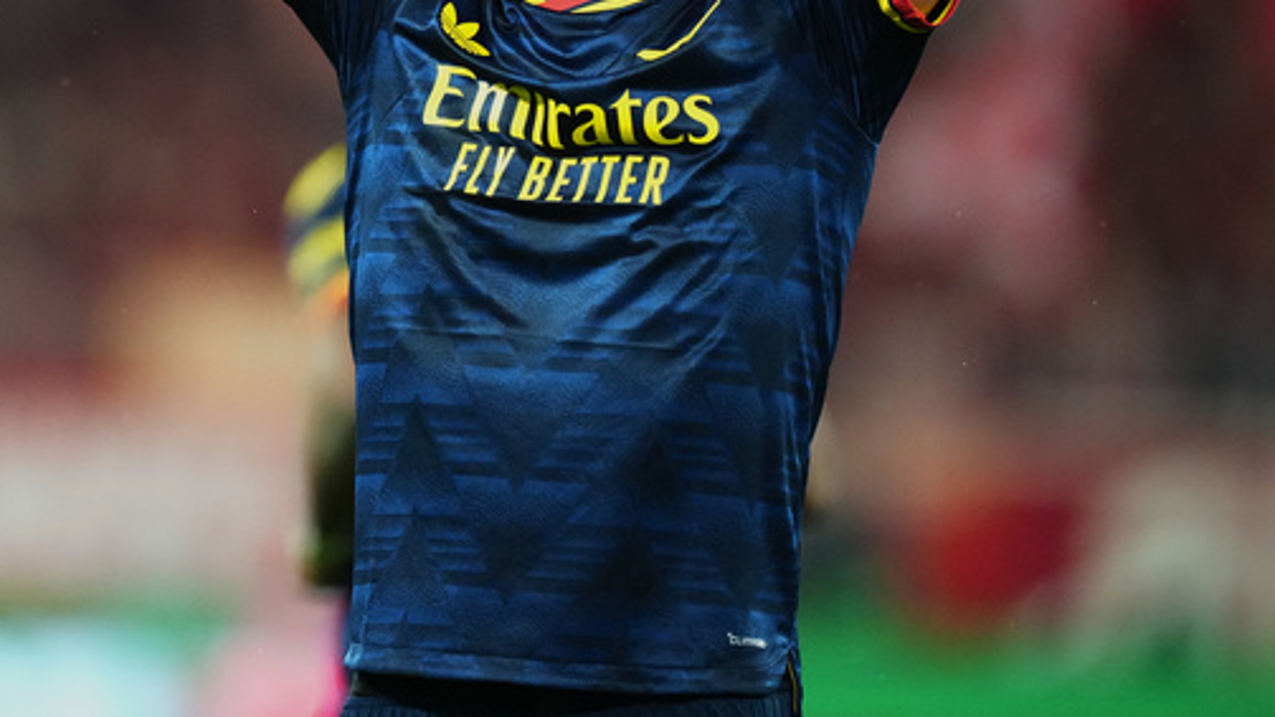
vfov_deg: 1.4
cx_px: 208
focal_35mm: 853
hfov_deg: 2.5
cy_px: -68
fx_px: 28840
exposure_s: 1/2000
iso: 12800
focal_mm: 400
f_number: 2.8
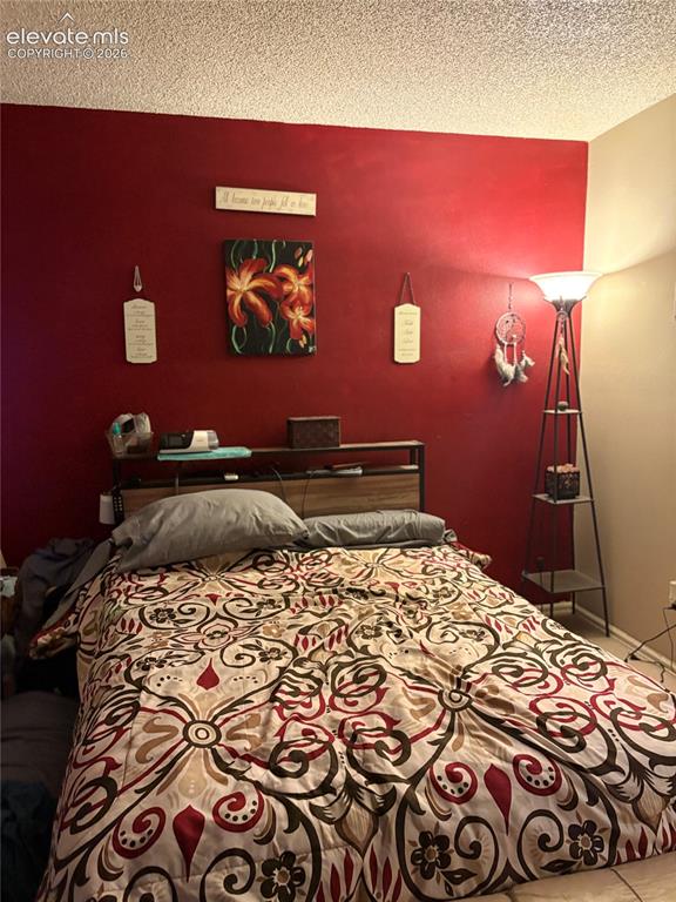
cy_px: 451
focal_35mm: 26
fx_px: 677
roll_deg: +1.5
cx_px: 338
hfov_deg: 53.1
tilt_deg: -6.0
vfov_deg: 67.3
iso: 500
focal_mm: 5.96
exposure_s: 1/30
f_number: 1.6
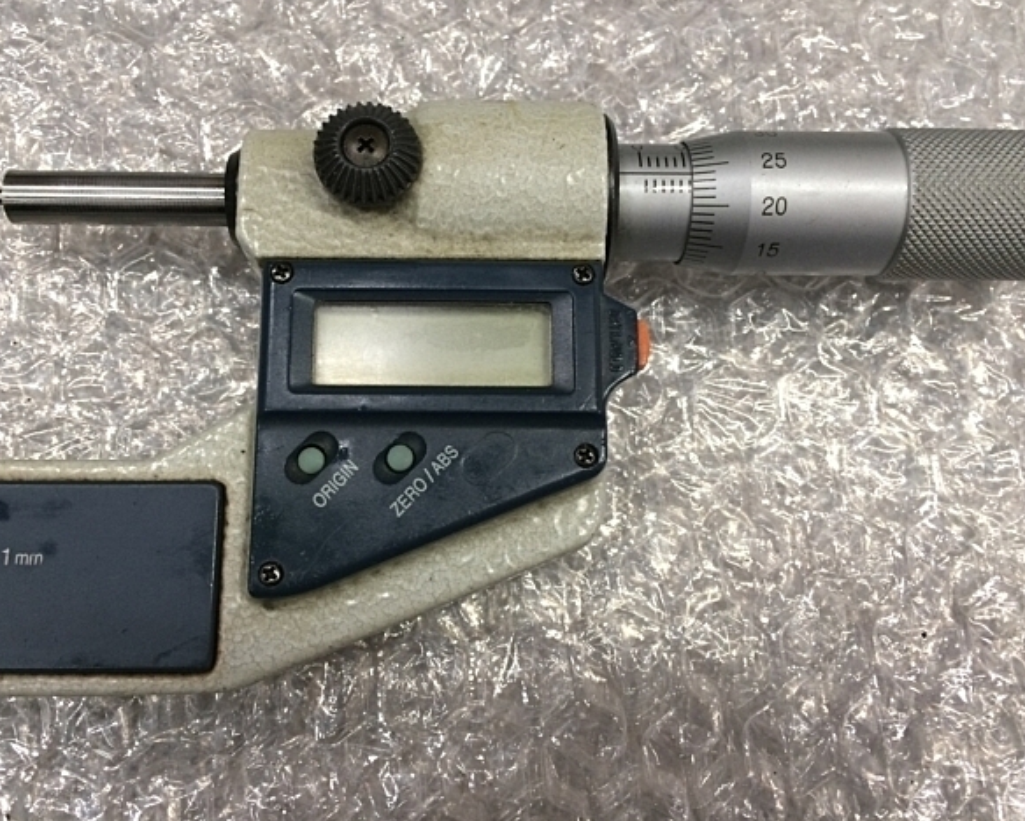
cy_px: 407
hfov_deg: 57.1
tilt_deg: -75.8
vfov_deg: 47.2
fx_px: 941
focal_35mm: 31
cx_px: 479
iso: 125
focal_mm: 4.15
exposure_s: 1/30
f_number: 2.2
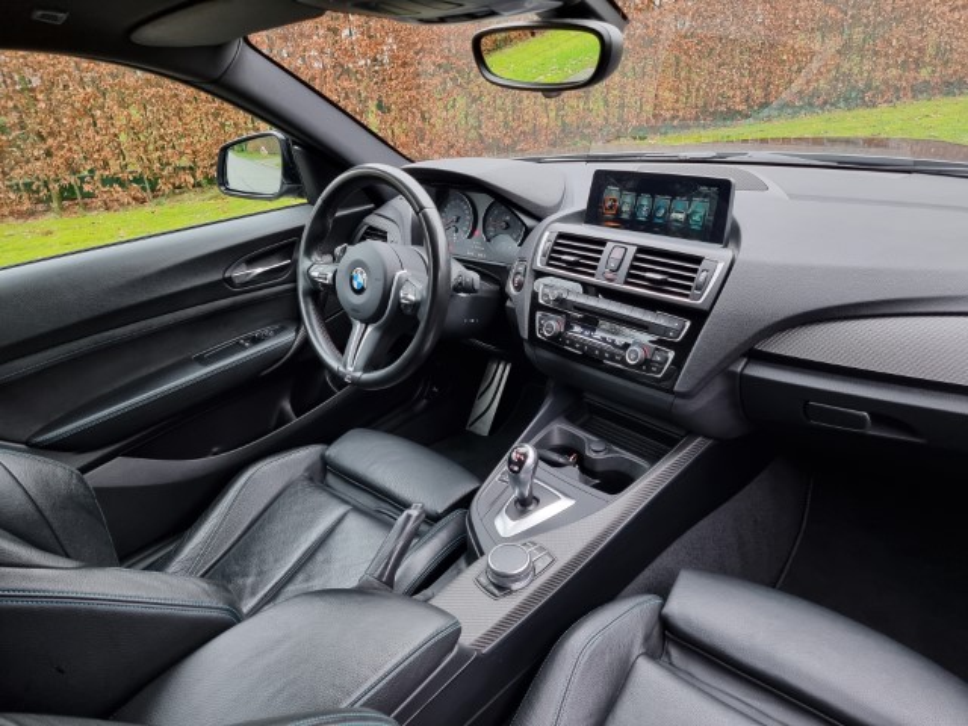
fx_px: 671
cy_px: 363
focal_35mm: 24
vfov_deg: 56.8
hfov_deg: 71.6
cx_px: 484
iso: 250
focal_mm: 6.7
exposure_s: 1/50
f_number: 1.8
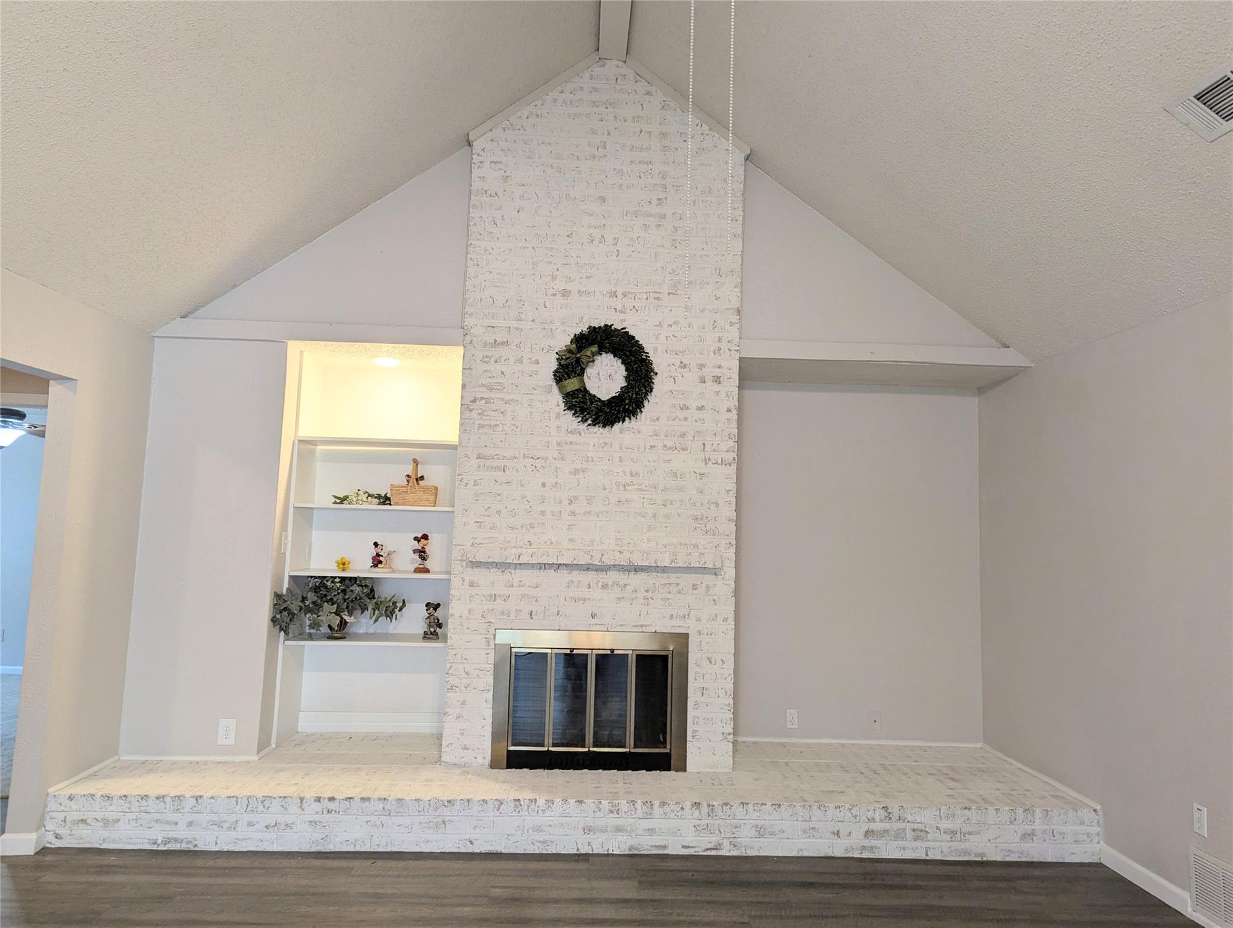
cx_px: 616
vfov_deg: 56.9
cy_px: 464
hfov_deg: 71.5
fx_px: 856
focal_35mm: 24
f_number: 1.85
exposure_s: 1/120
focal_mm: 6.81
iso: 128
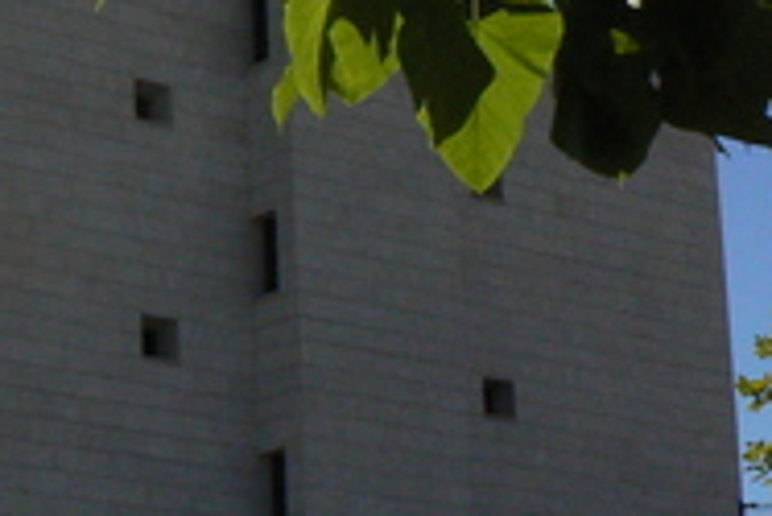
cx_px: -138
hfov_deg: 16.0
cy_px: 390
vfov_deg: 11.1
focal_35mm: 123
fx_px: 2640
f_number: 8
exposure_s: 1/1300
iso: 200
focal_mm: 6
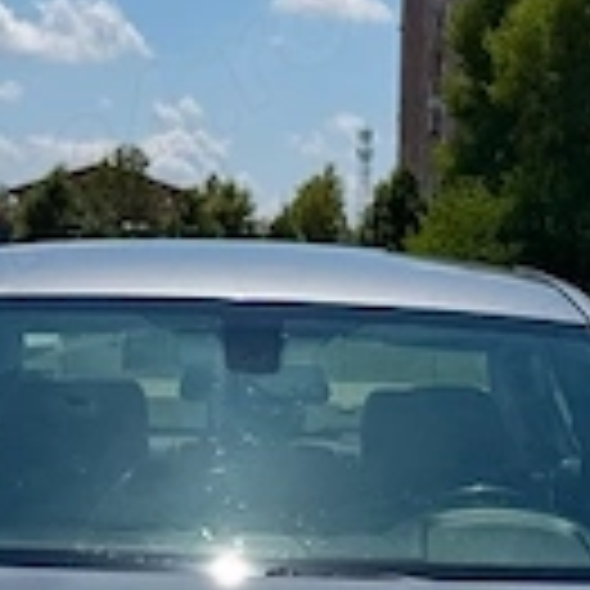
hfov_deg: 17.9
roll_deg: -1.6
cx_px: 239
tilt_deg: -16.4
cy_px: 923
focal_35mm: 97
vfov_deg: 16.2
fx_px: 1870
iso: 80
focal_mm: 6.76
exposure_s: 1/9091
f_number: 1.78
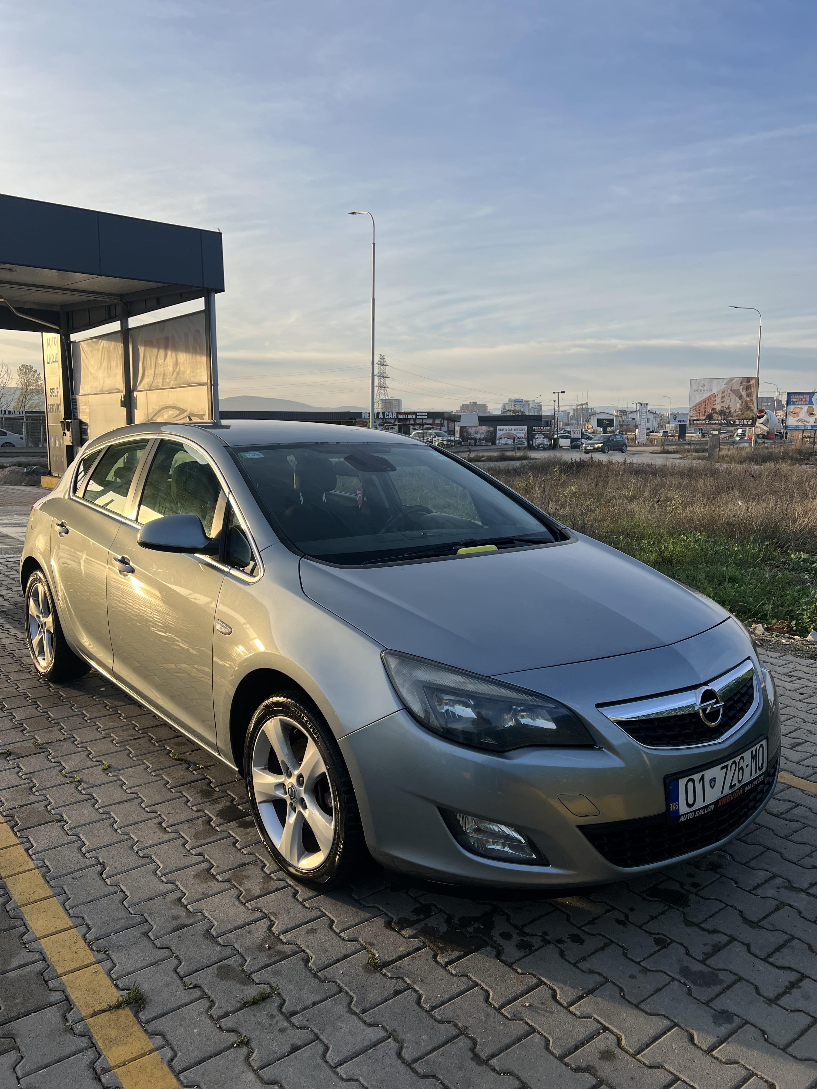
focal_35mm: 26
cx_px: 408
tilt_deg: -7.7
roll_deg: -0.9
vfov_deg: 67.3
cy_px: 544
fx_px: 818
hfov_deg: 53.1
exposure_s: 1/1724
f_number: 1.5
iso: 50
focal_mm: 5.7
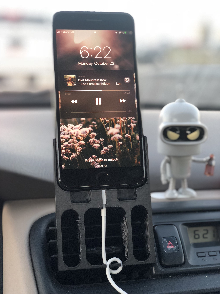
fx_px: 441
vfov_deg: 36.8
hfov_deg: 28.0
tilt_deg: -10.1
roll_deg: +0.5
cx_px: 110
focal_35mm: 52
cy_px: 147
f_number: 2.4
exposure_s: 1/30
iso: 80
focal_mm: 6
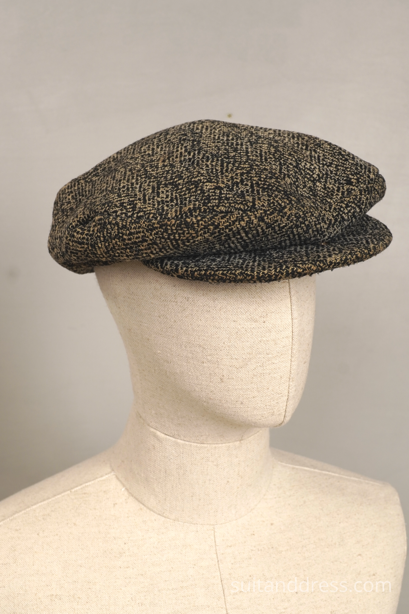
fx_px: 818
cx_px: 204
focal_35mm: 48
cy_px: 307
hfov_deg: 28.1
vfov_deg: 41.1
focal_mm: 32
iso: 250
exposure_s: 1/25
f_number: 8
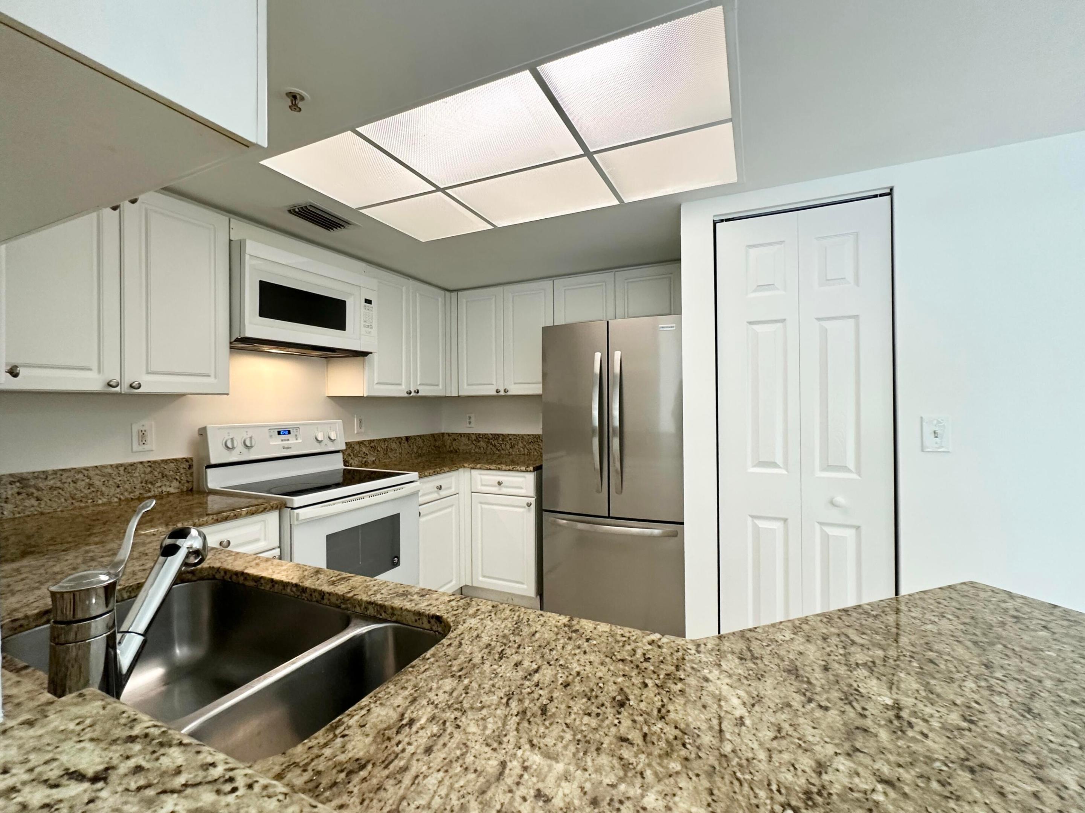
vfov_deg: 85.7
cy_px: 406
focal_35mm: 14
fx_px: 439
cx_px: 542
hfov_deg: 102.1
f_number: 2.2
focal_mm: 2.22
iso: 160
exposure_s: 1/60
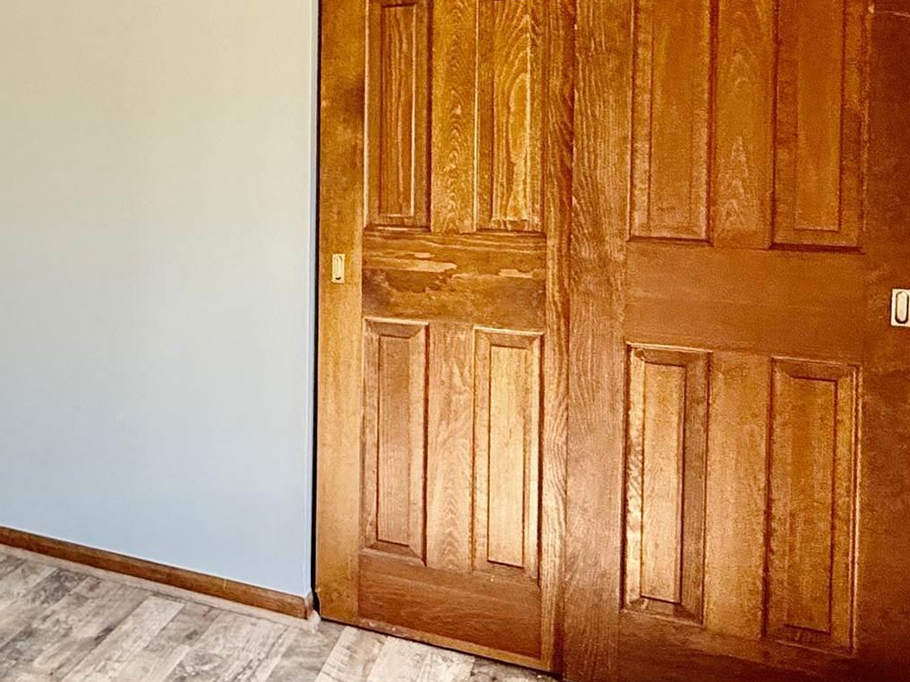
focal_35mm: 42
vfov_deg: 33.5
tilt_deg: +0.2
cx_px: -111
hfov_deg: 37.0
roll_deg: +0.1
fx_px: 1104
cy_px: 151
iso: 200
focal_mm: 2.22
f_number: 2.2
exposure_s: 1/99
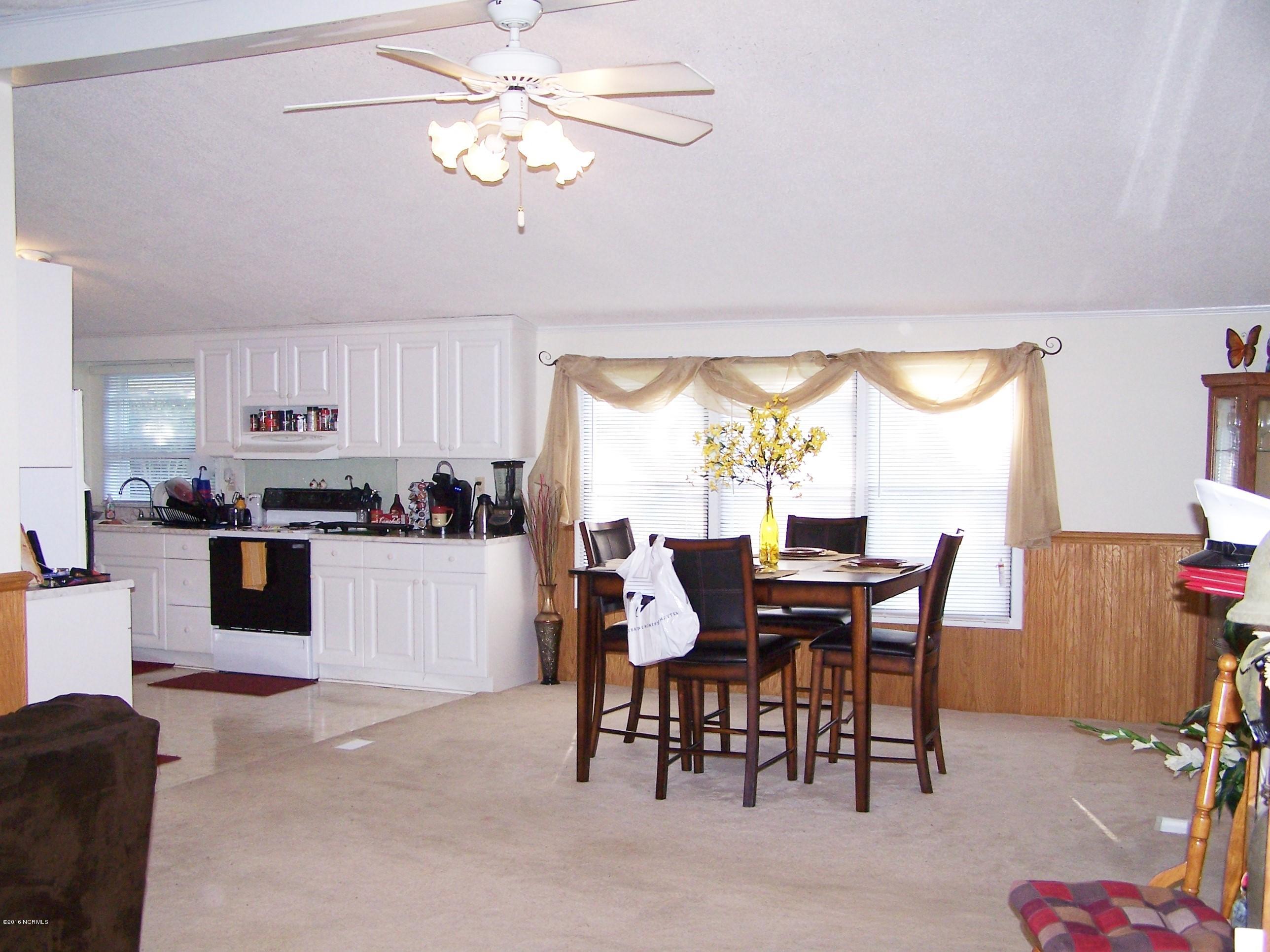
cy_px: 476
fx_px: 1394
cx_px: 635
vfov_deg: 37.7
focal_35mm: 38
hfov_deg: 49.0
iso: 140
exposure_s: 1/60
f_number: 2.8
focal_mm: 6.3
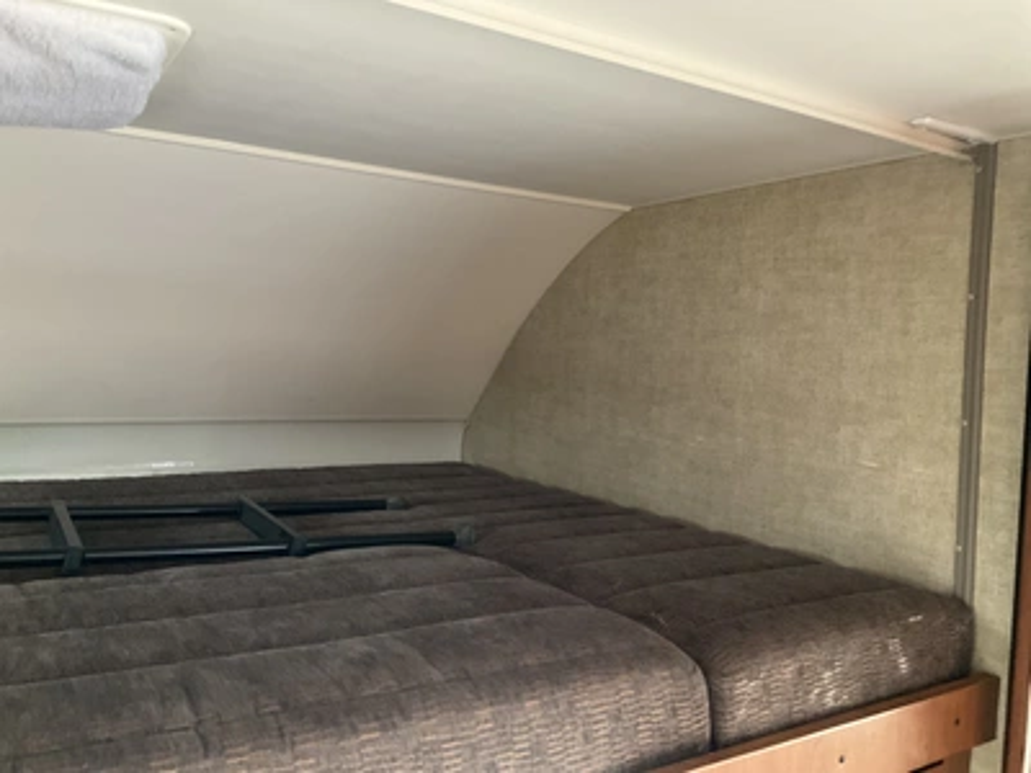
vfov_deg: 48.2
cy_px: 386
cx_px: 516
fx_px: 864
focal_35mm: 29
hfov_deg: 61.7
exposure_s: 1/33
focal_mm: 3
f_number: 1.8
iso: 320
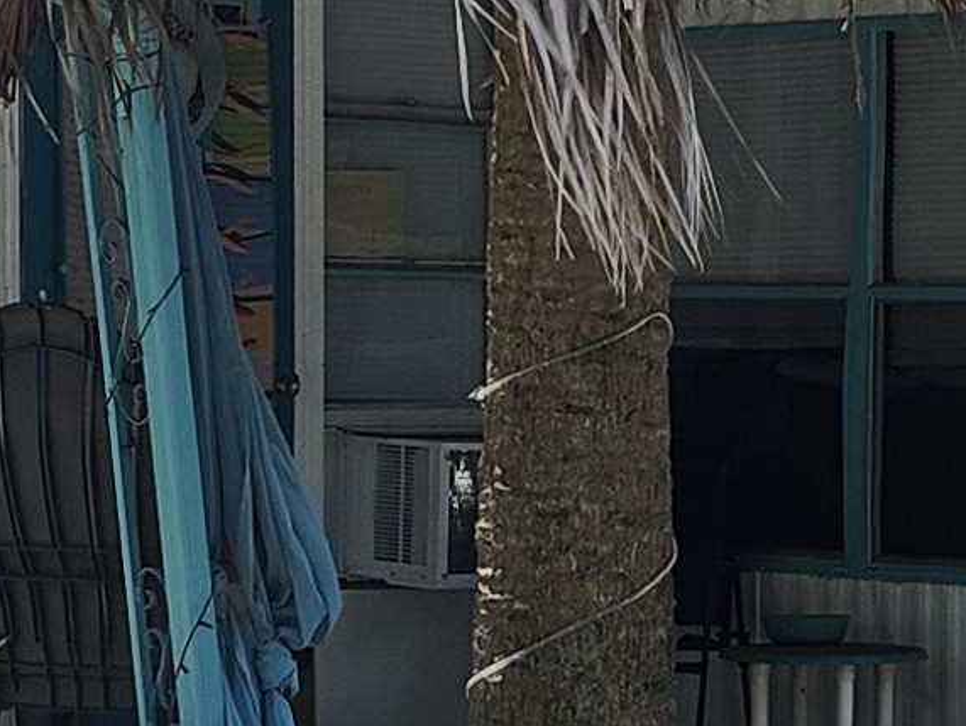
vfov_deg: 9.2
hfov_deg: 12.1
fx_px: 4496
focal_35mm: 161
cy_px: 668
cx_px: 956
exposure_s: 1/1248
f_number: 1.8
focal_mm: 5.54
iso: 25
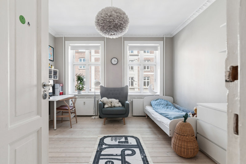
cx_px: 123
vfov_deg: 67.4
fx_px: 123
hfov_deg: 90.0
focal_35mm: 18
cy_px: 82
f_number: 10
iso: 200
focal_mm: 12
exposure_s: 1/6
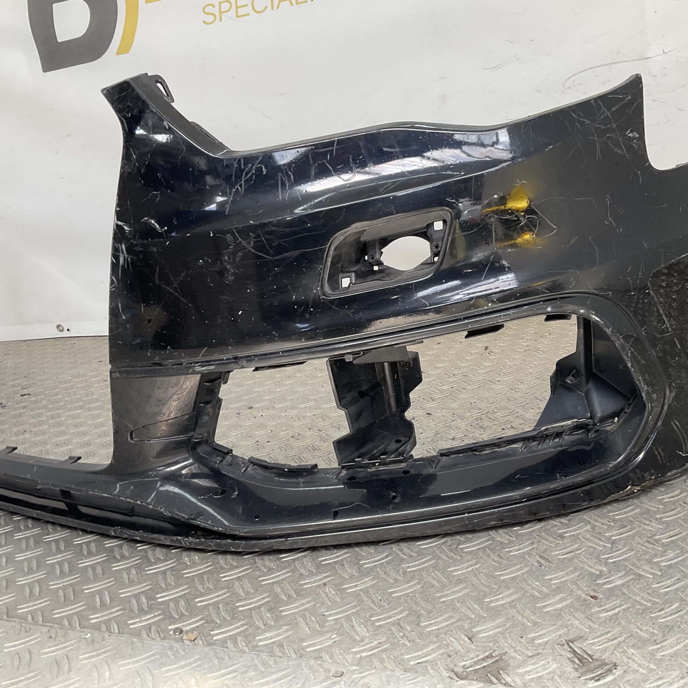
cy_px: 338
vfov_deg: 47.2
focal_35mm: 35
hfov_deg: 47.2
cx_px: 371
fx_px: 787
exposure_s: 1/152
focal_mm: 3
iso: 16
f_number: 1.8
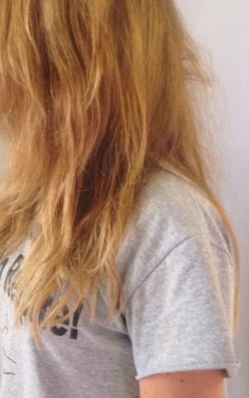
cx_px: 46
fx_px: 717
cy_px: 151
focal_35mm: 66
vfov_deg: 30.9
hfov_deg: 19.5
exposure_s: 1/20
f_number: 2.4
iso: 200
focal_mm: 4.28
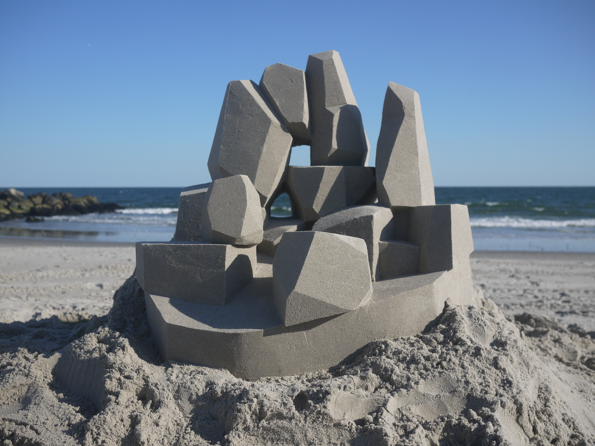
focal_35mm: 40
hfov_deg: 46.8
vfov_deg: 36.0
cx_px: 298
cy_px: 223
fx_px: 688
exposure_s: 1/2500
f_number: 3.2
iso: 100
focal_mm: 20
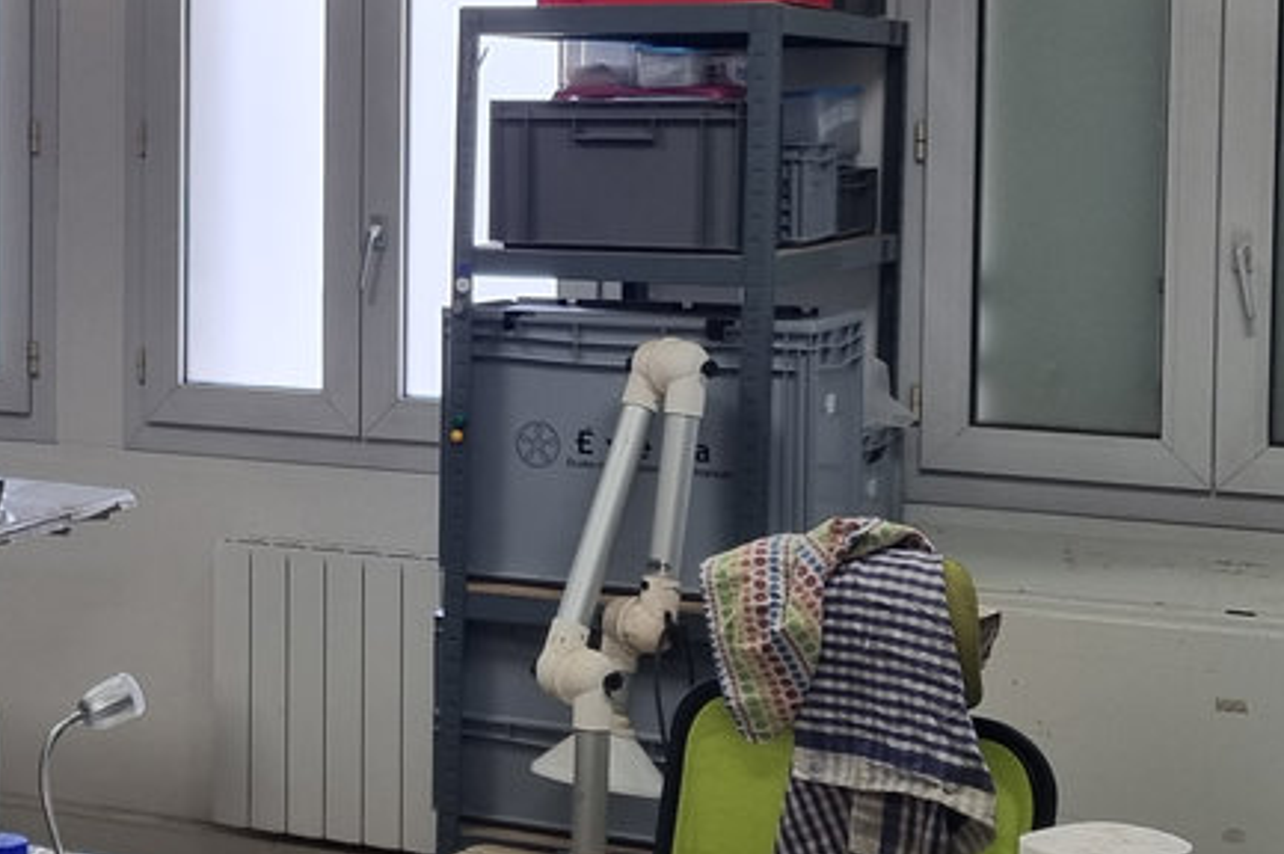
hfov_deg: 26.1
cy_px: 181
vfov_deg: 18.0
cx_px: 130
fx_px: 2673
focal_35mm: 75
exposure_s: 1/100
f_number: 1.8
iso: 64
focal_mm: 5.4
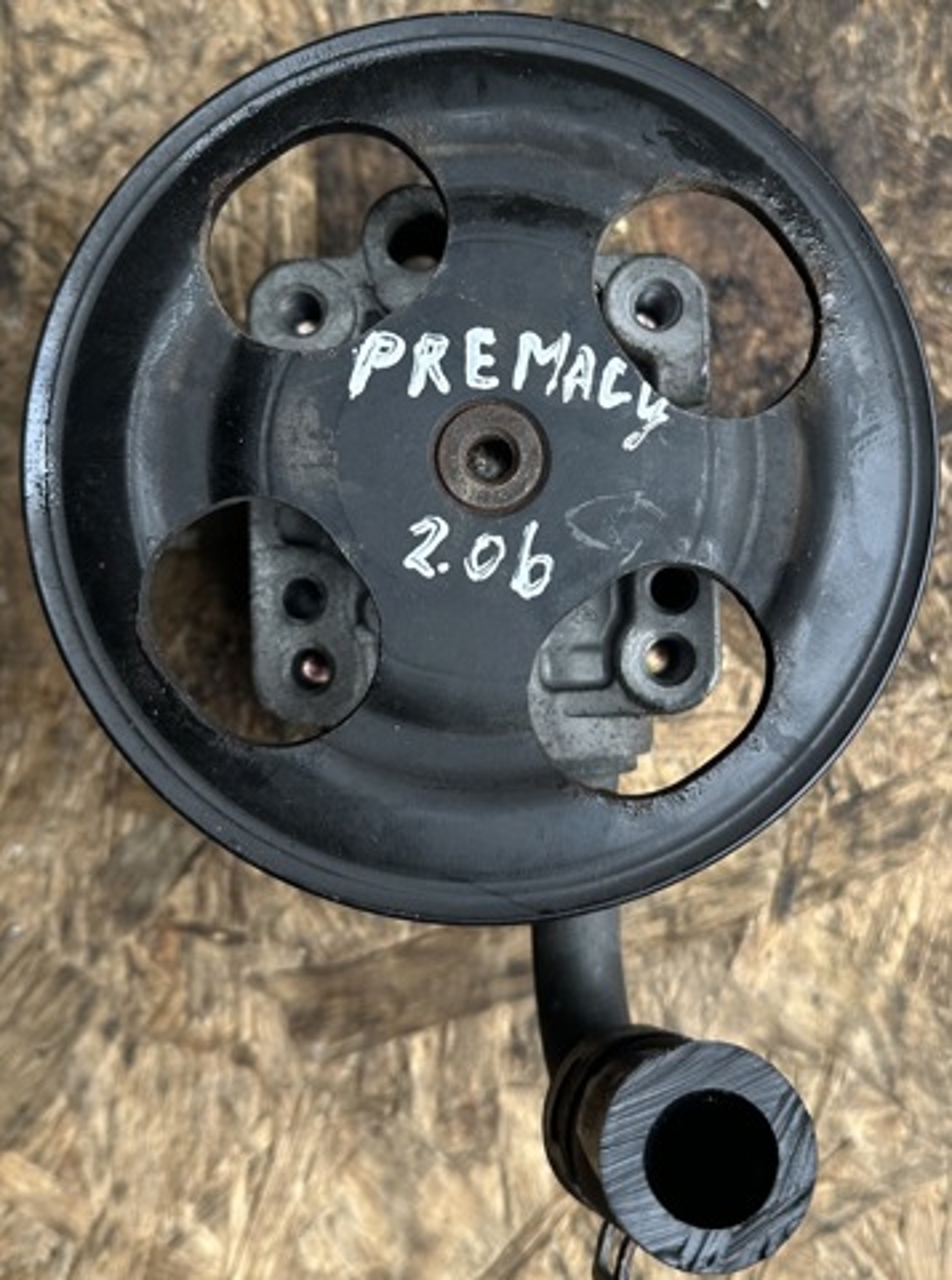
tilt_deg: -89.2
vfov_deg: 71.8
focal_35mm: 24
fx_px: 885
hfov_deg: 56.6
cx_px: 476
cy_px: 640
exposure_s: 1/121
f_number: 1.78
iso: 80
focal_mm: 6.86
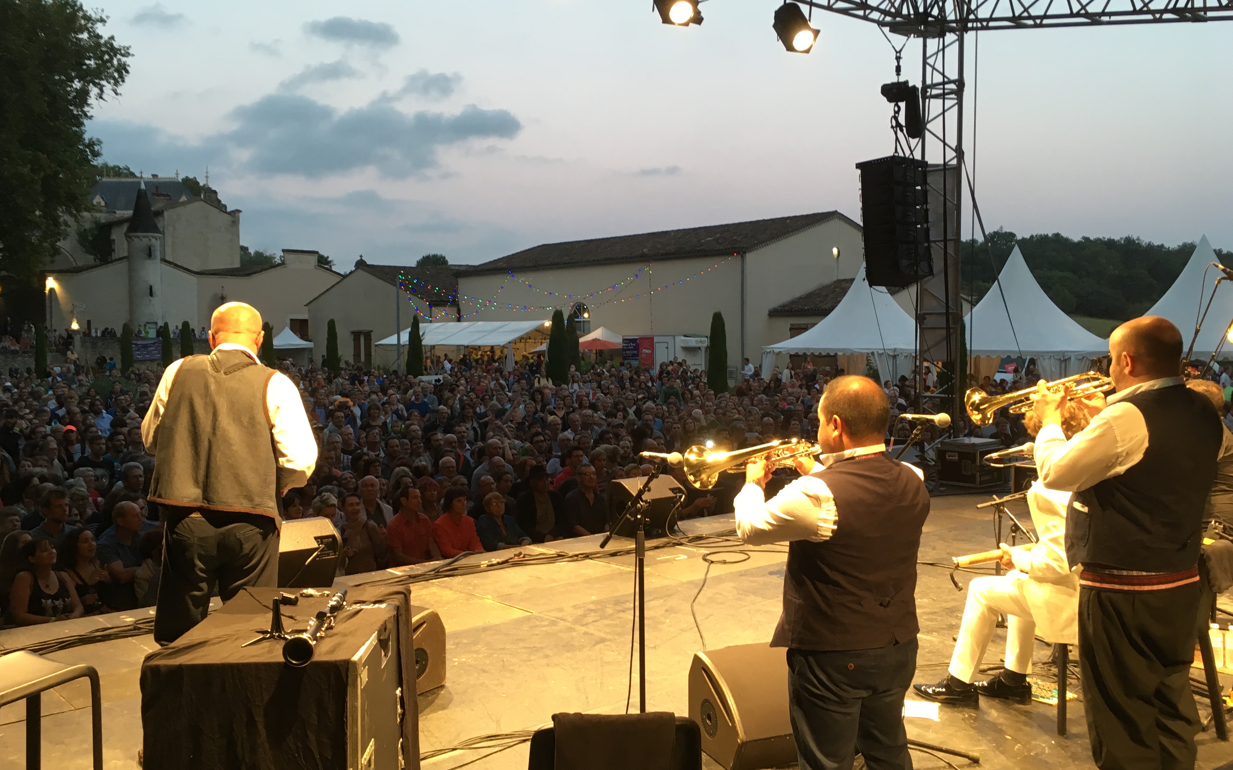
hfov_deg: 59.6
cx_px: 630
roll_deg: +0.2
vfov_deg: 39.4
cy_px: 371
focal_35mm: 32
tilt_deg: -2.4
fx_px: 1075
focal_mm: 4.15
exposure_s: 1/33
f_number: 2.2
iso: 80
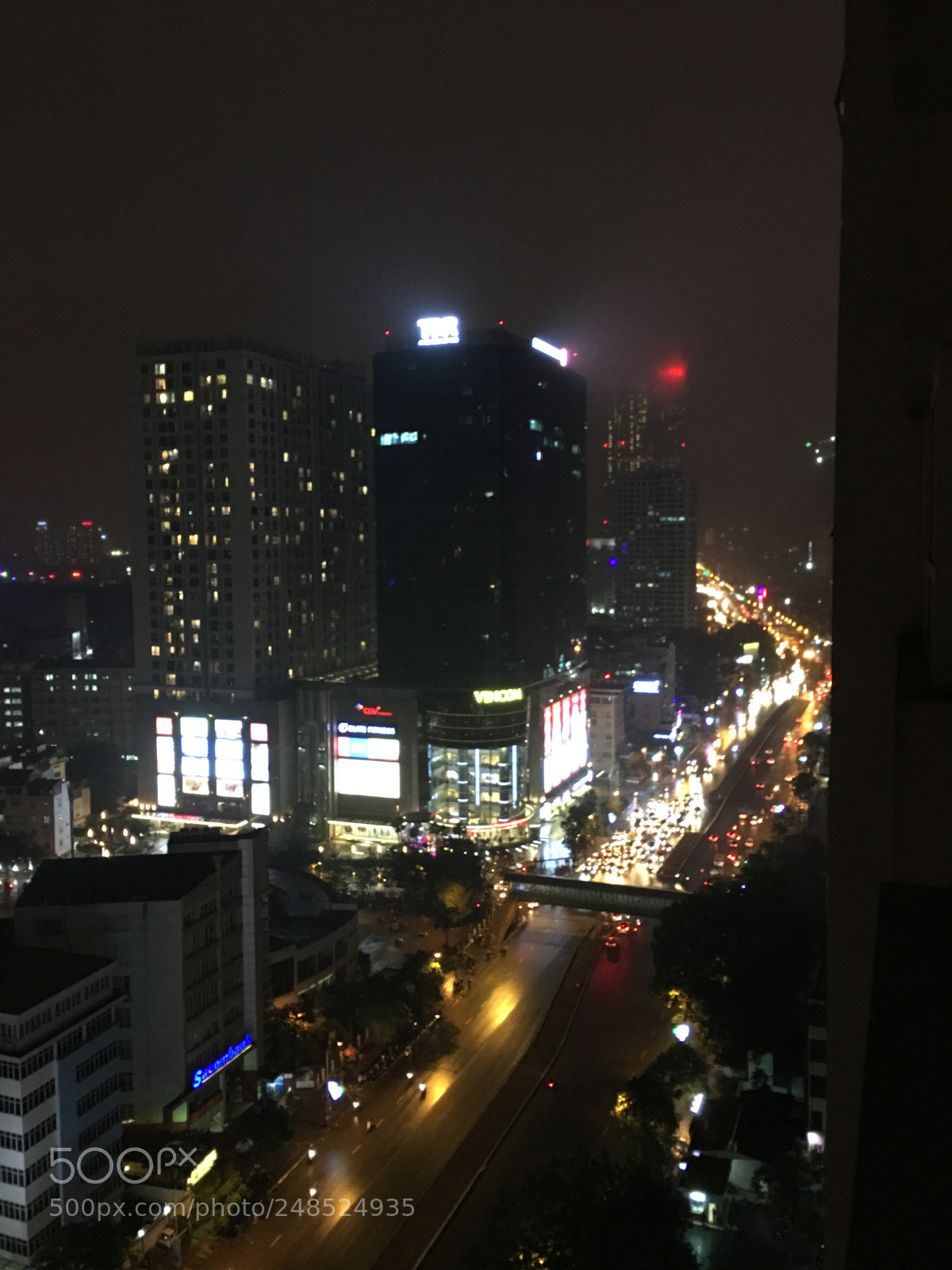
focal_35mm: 29
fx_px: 1063
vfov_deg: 61.7
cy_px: 635
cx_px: 476
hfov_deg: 48.2
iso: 160
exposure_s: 1/8
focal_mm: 4.15
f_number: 2.2
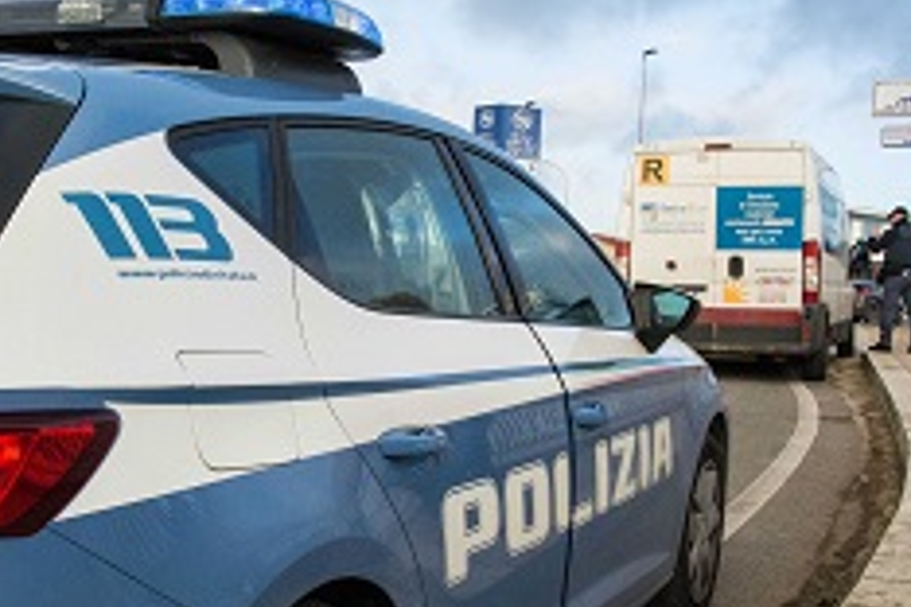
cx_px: 343
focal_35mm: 54
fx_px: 1363
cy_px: 323
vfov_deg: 25.1
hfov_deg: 36.8
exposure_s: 1/400
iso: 3200
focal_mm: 21
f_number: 16
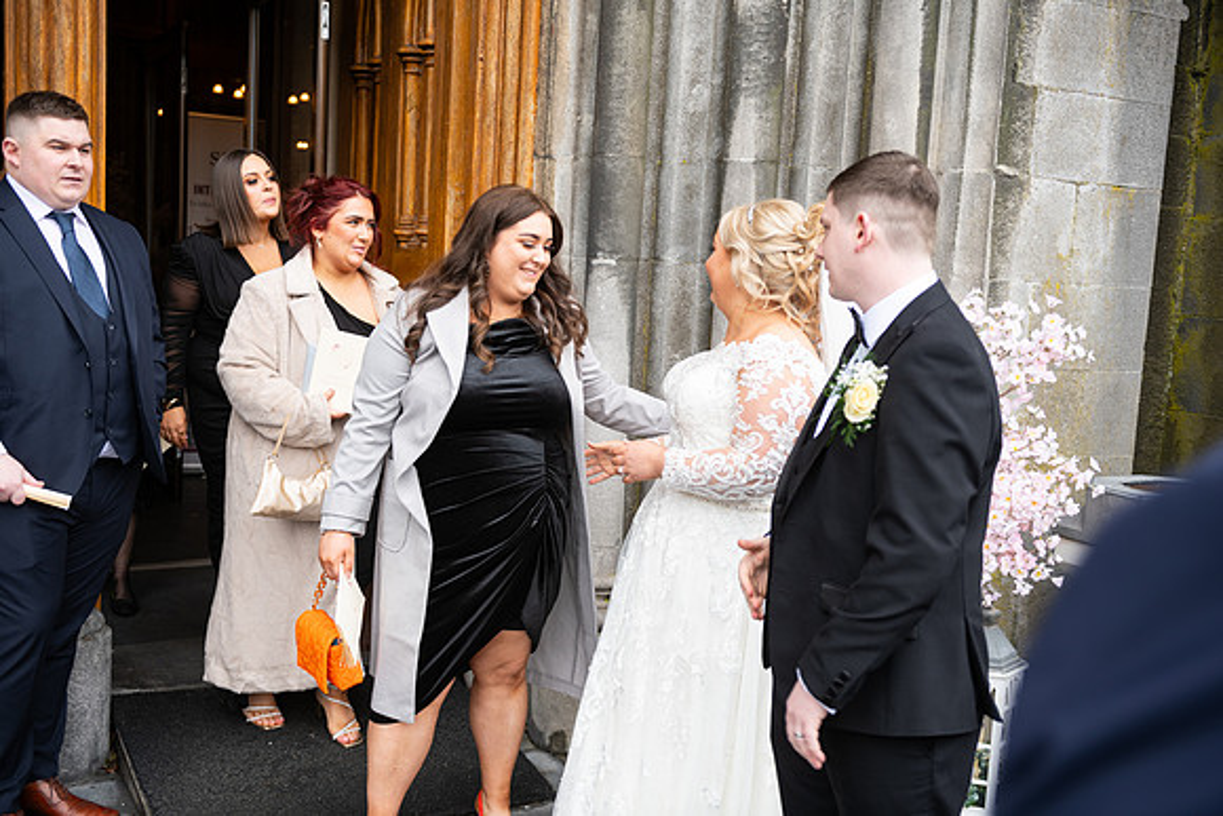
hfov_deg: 53.1
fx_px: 1223
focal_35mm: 36
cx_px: 612
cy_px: 408
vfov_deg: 36.9
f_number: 3.5
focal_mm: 36
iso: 125
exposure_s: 1/160
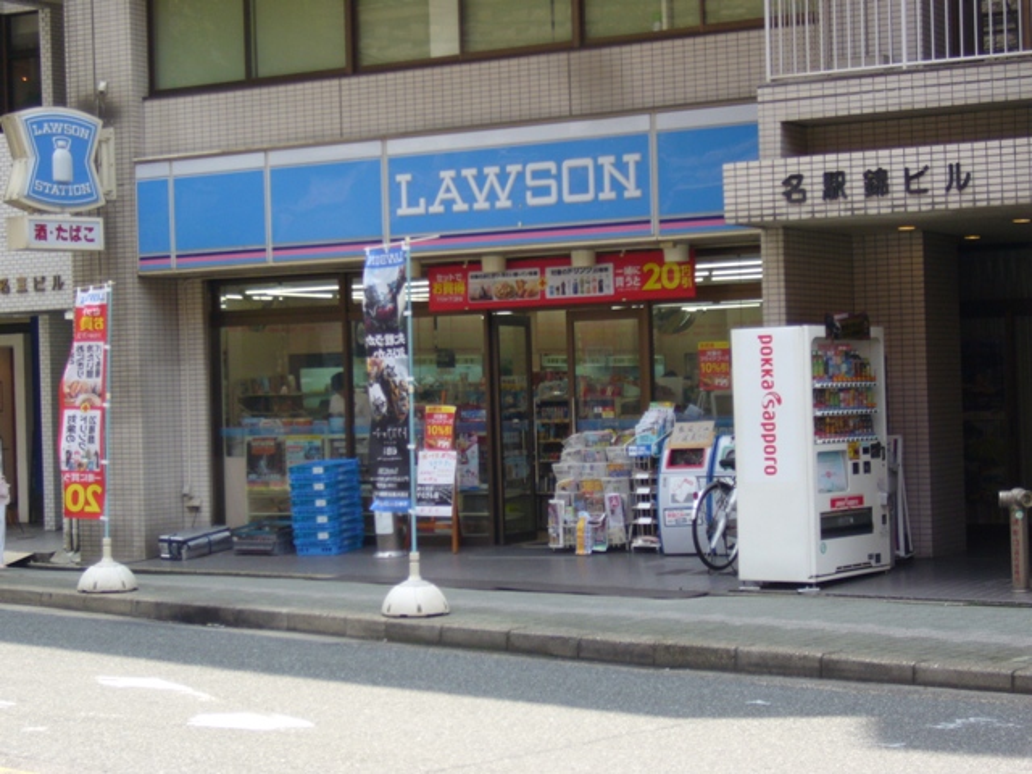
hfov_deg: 24.7
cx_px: 516
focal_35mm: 79
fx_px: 2355
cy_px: 387
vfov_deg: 18.7
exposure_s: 1/160
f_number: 4.3
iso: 80
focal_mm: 13
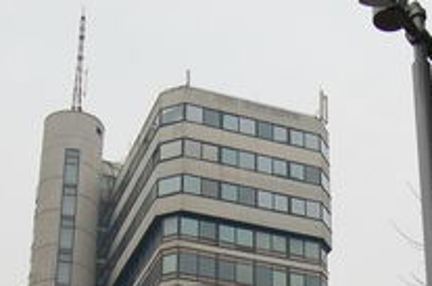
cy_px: 395
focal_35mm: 81
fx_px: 970
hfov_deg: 25.0
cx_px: 275
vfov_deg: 15.7
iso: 400
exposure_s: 1/100
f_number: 9
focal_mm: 18
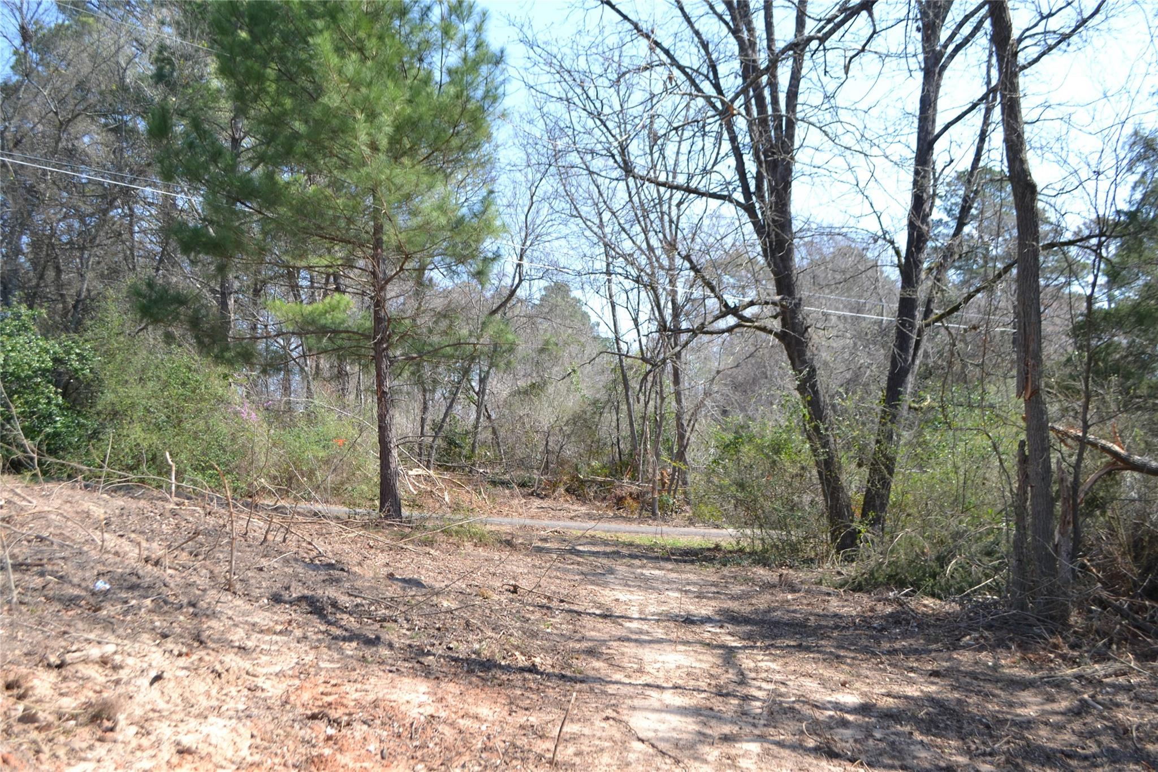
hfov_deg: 57.2
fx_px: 1061
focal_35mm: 33
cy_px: 386
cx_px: 579
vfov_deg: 40.0
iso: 100
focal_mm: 22
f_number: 6.3
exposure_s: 1/160
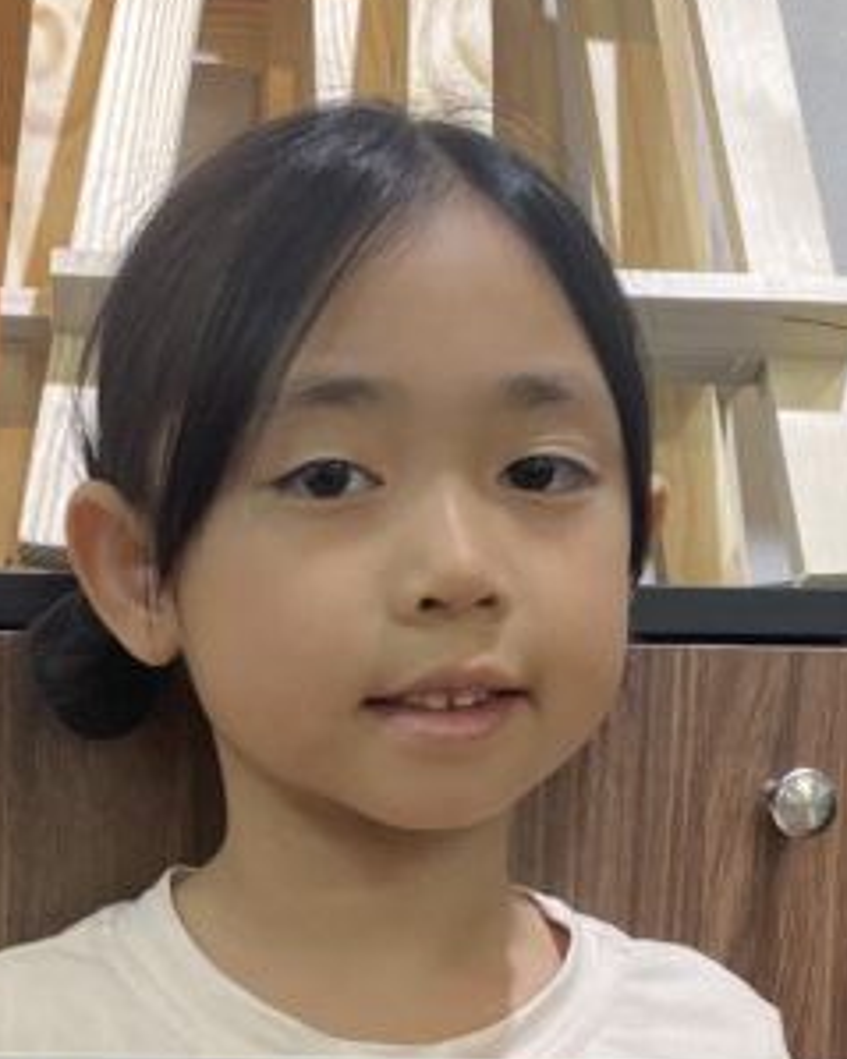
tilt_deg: -5.9
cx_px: 269
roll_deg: -0.7
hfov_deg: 18.0
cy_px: 1009
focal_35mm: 85
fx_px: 2665
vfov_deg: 21.8
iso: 100
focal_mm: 4.2
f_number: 1.6
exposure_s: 1/100
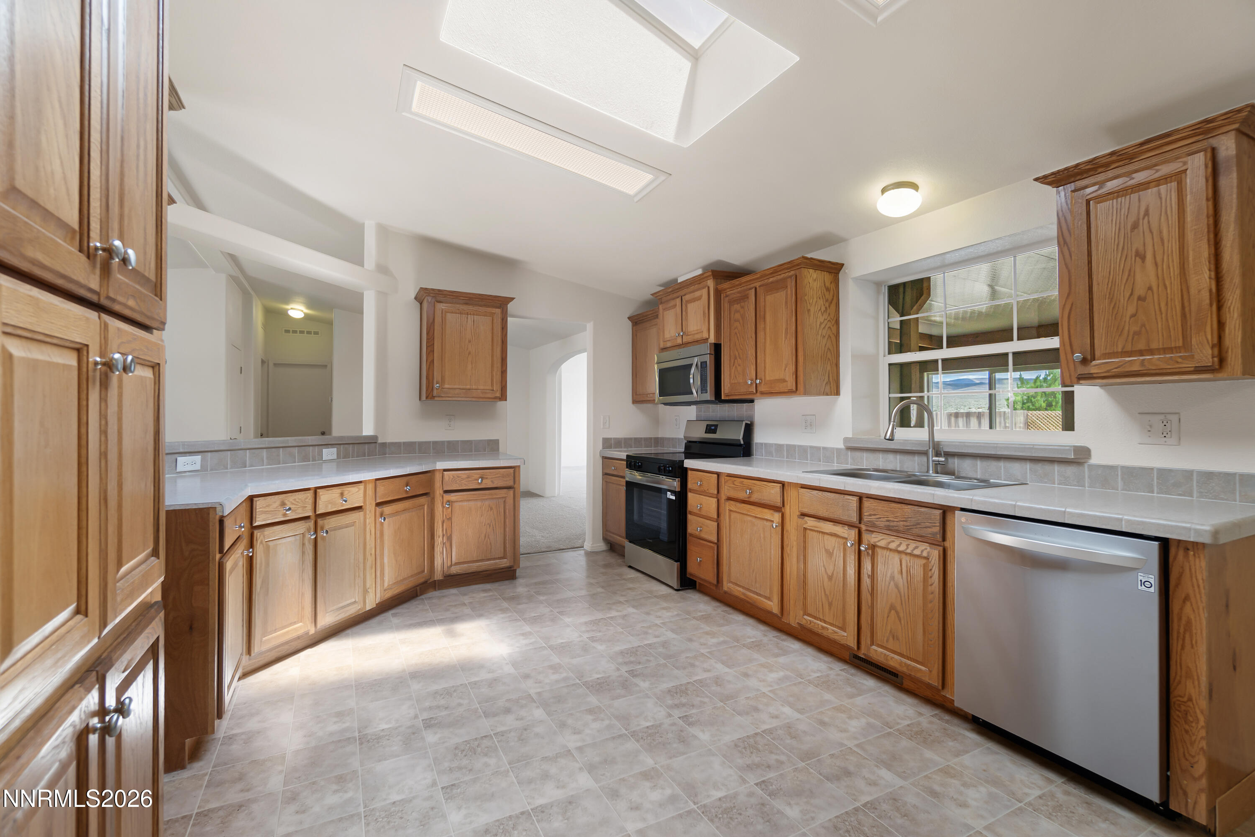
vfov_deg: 77.3
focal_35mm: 15
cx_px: 628
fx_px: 523
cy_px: 418
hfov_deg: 100.4
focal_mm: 10
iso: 100
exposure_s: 1/3
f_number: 5.6
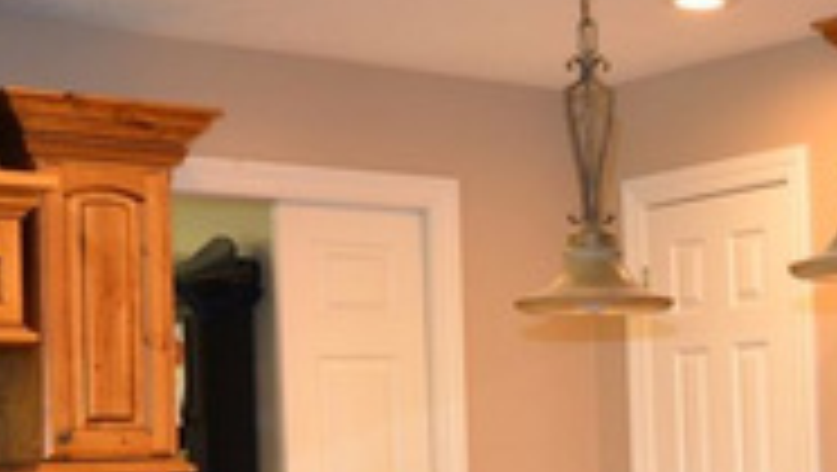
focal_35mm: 81
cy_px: 414
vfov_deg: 14.9
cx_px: 922
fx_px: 1795
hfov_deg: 24.5
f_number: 2.8
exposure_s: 1/60
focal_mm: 15
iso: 400
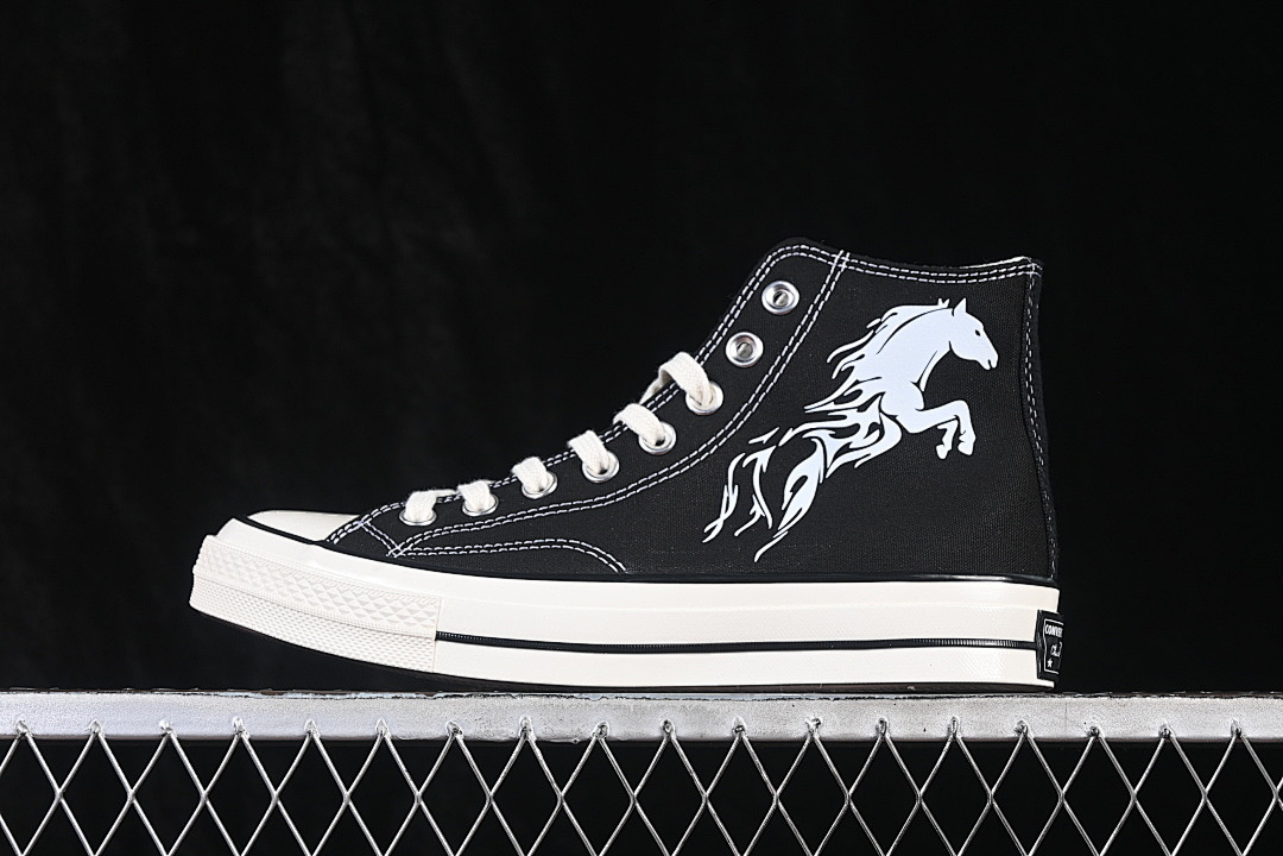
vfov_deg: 18.2
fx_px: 2673
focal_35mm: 75
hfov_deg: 27.0
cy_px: 428
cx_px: 642
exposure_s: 1/60
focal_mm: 50
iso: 160
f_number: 6.3
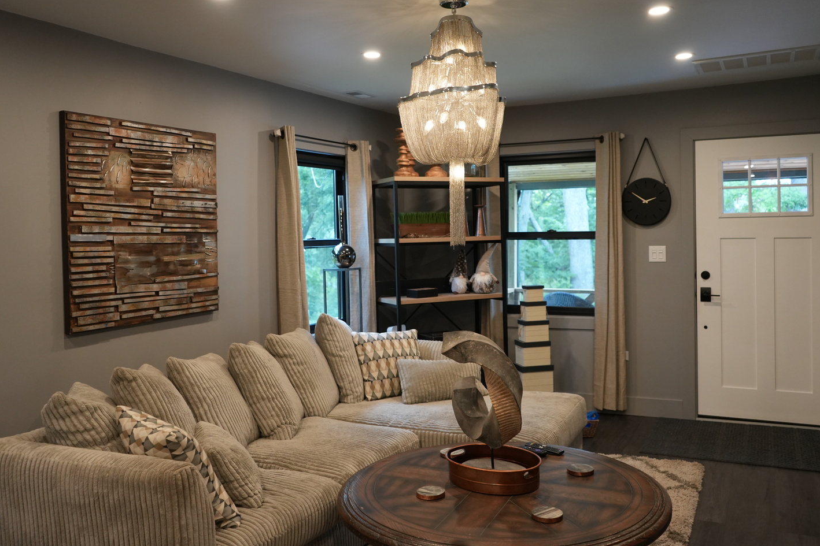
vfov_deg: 41.0
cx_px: 412
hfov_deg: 58.7
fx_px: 729
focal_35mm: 32
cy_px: 242
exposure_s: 1/160
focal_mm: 28
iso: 1600
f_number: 3.5
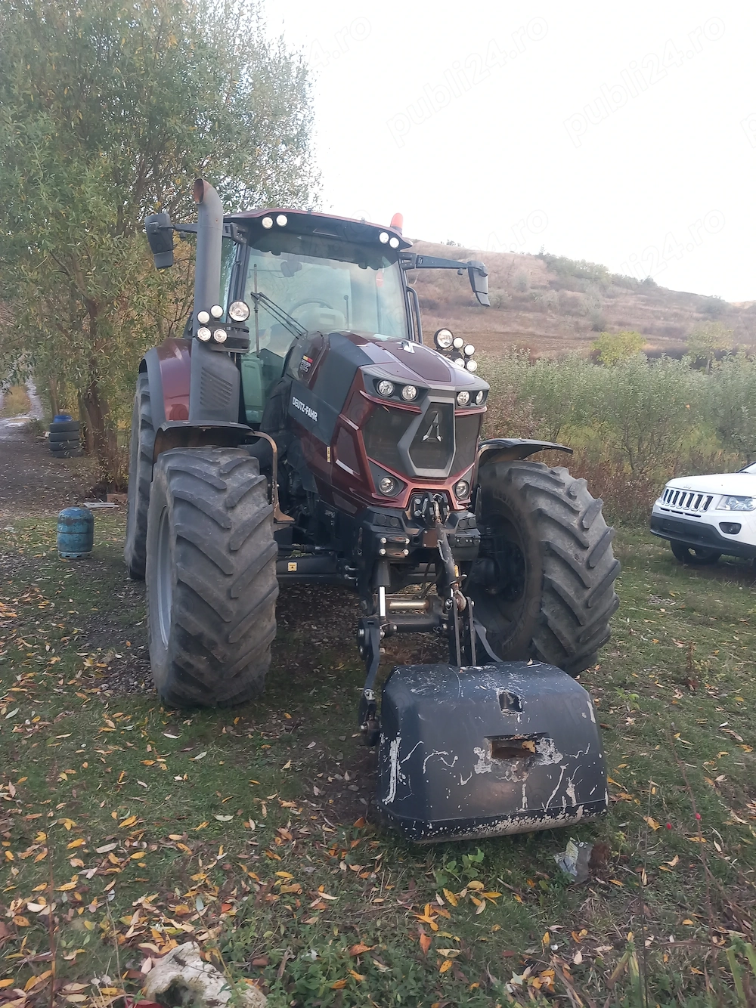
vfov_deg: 65.3
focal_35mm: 27
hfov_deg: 51.3
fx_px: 786
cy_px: 504
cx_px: 378
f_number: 1.8
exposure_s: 1/50
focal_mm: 4
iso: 80
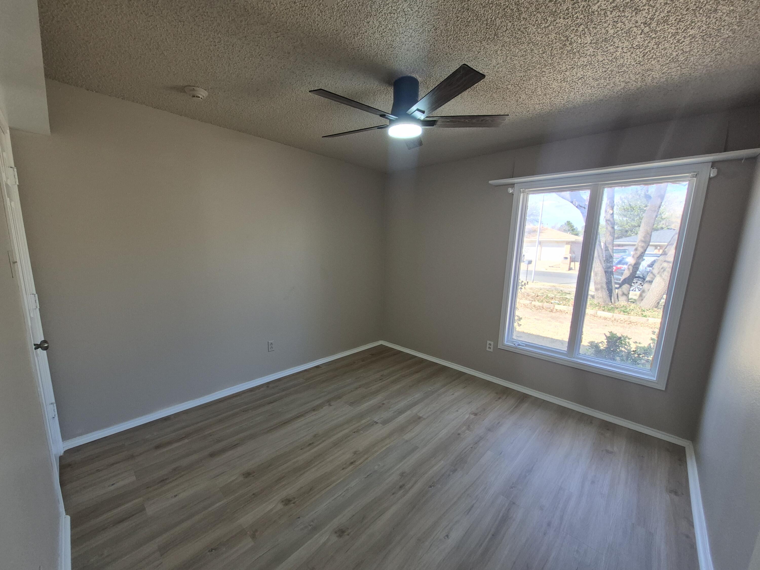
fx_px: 285
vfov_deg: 89.9
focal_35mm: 13
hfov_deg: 106.2
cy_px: 285
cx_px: 380
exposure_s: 1/120
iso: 80
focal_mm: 1.74
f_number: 2.2
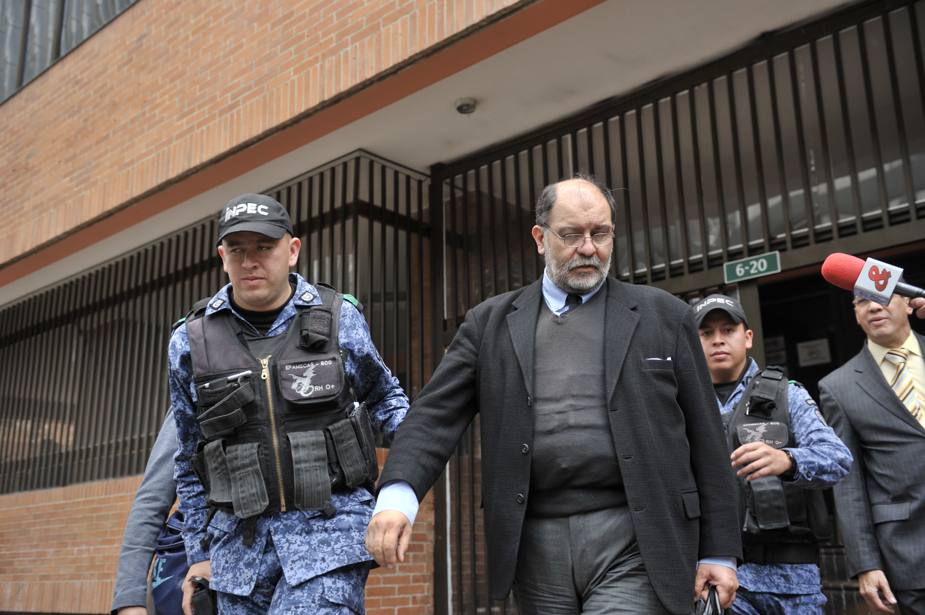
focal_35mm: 38
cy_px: 308
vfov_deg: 35.0
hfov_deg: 50.7
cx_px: 462
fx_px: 976
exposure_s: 1/400
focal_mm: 38
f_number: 3.5
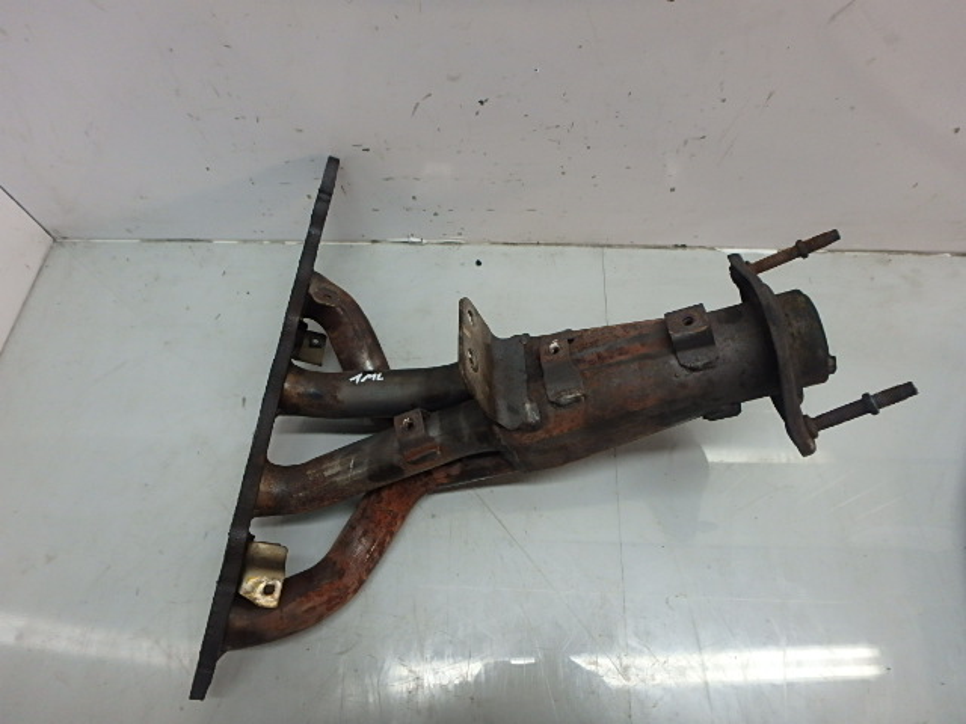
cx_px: 483
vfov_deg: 63.4
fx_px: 586
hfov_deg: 79.0
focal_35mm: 21
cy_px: 362
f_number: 3.5
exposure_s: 1/50
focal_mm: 3.7
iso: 200
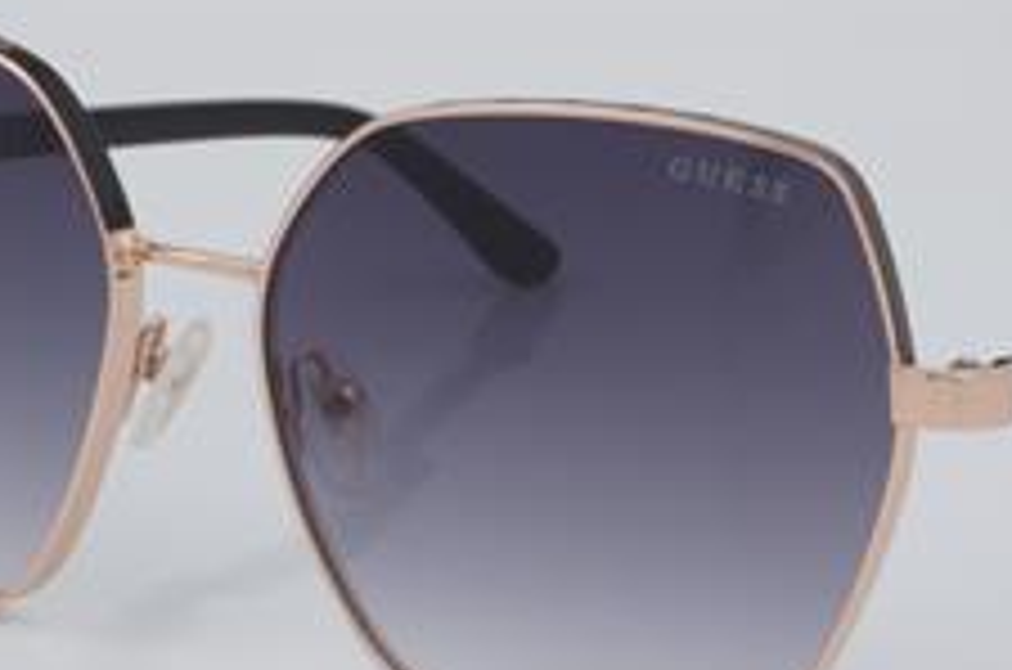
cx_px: 567
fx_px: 4120
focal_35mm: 147
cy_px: 432
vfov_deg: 9.3
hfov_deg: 14.0
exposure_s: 1/4
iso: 100
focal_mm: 55
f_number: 32
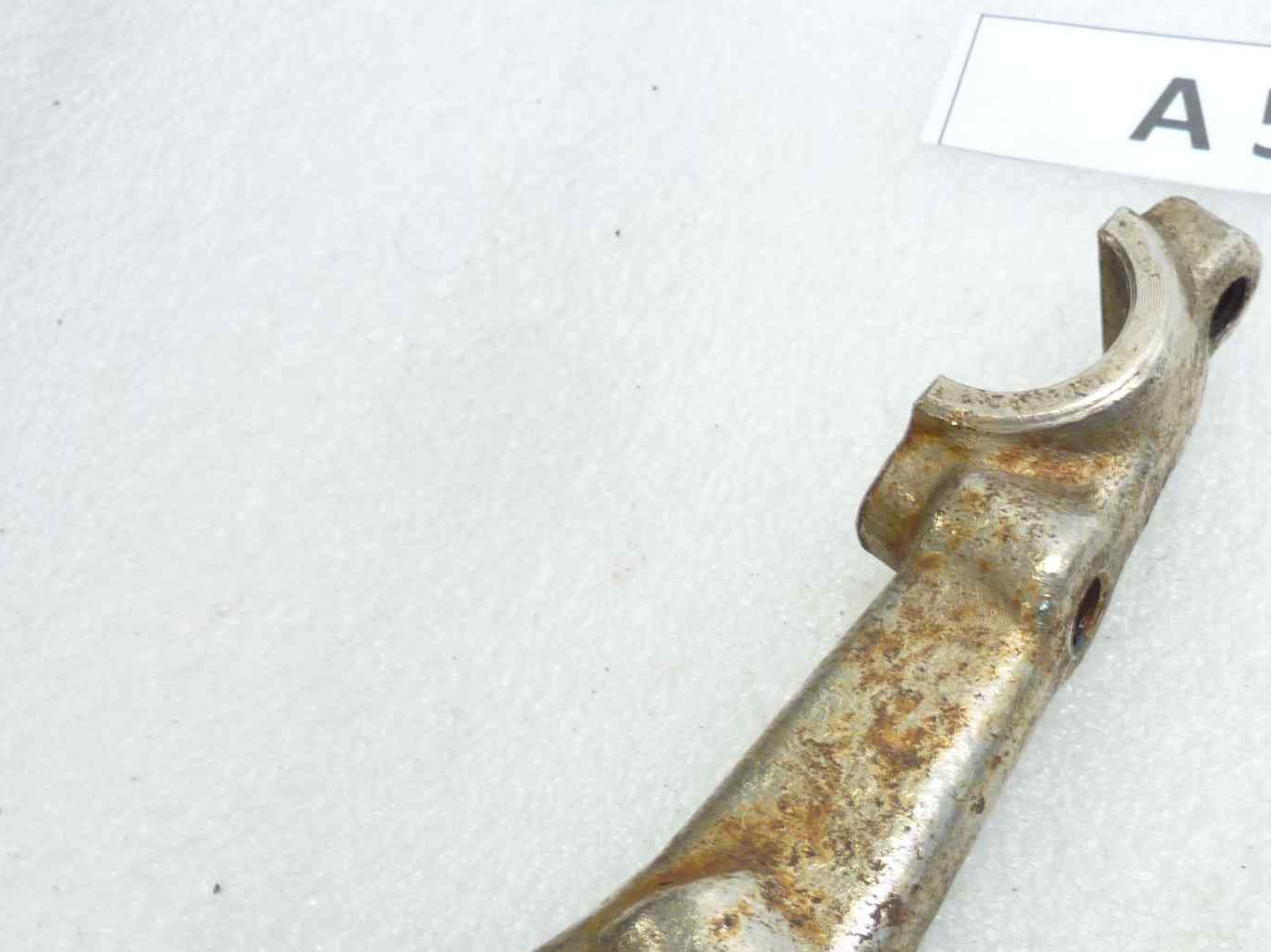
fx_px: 1725
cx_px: 1088
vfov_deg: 30.0
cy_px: 795
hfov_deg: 38.3
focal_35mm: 47
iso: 80
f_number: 3.3
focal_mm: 4.1
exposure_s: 1/13
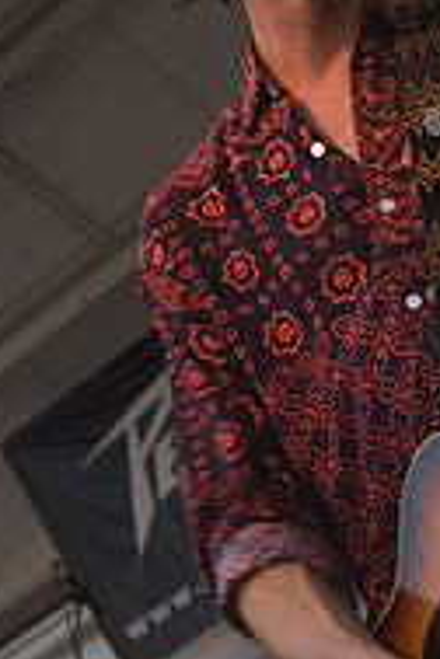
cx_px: 274
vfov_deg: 14.3
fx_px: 2621
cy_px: 251
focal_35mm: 143
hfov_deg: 9.6
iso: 200
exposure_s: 1/125
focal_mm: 40
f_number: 4
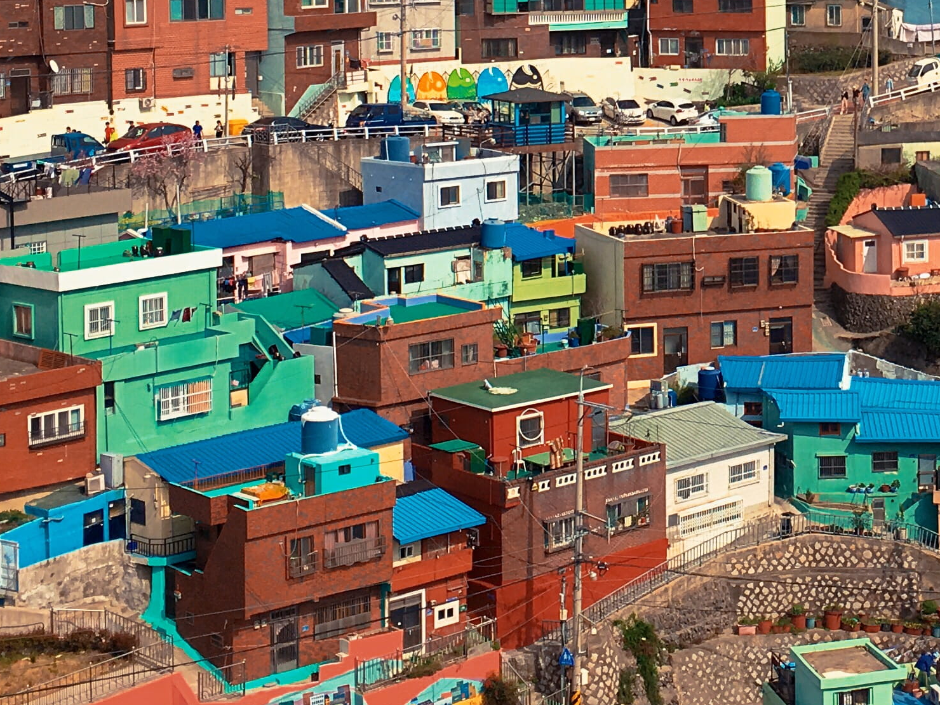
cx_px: 875
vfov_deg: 18.4
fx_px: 2145
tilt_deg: -4.2
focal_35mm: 79
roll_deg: -0.7
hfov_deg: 23.9
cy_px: 68
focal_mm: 4.15
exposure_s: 1/1923
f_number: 2.2
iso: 25
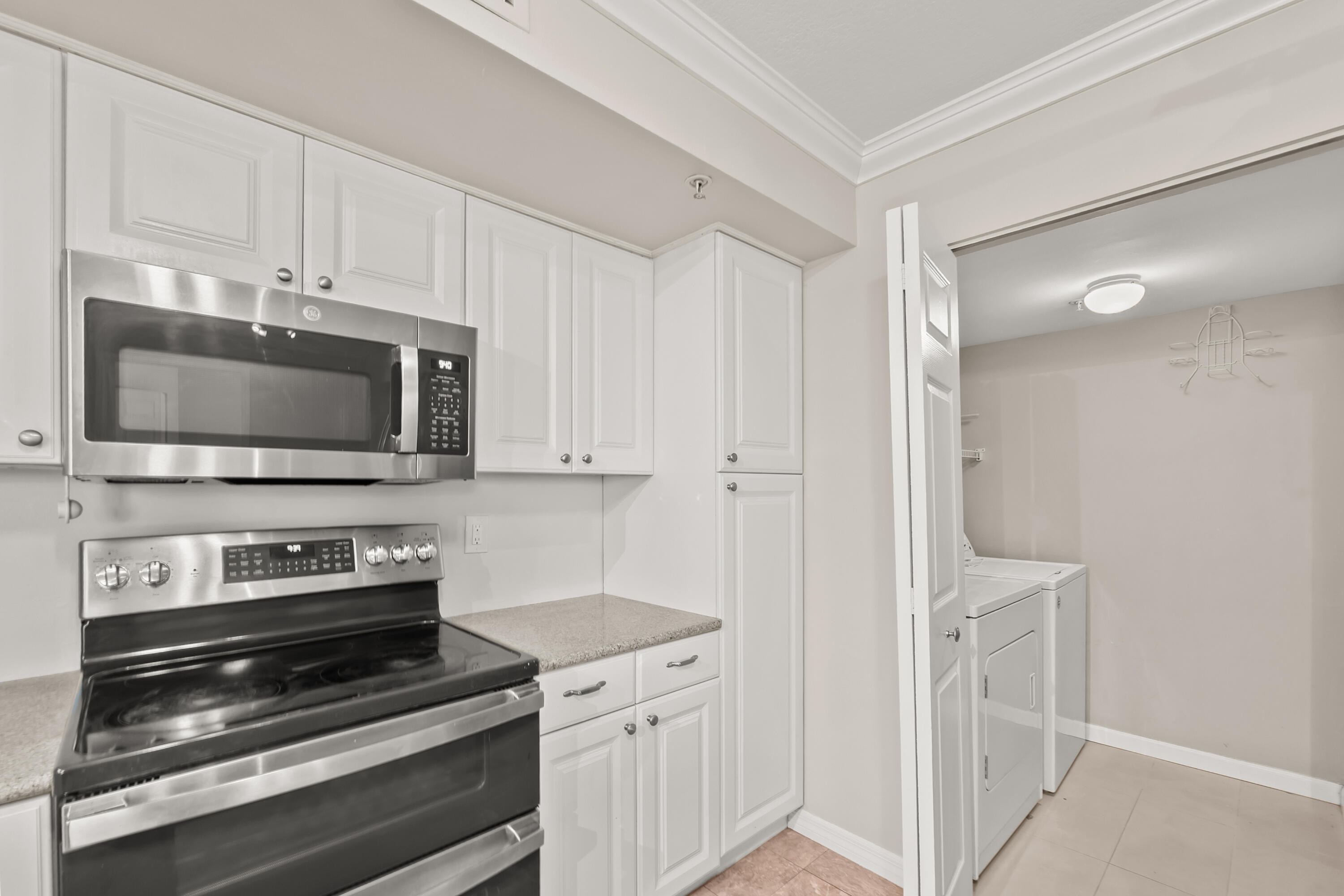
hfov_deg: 100.4
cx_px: 672
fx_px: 560
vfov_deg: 77.3
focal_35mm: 15
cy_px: 448
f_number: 8
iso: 100
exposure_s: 2
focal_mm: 10
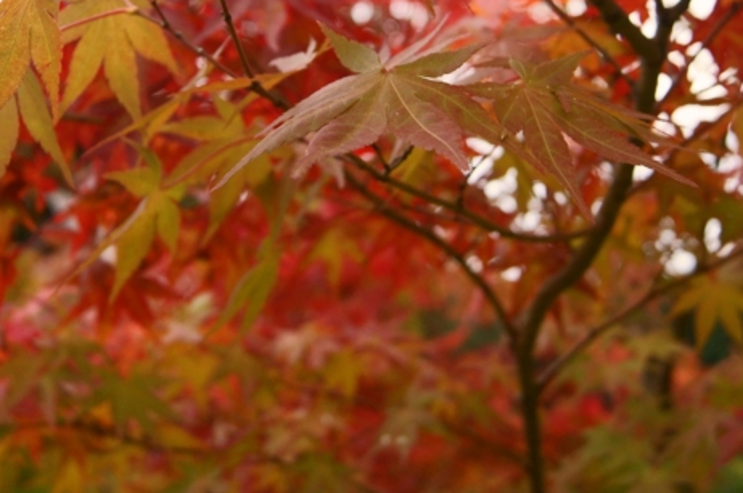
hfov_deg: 38.1
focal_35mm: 52
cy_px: 95
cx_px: 310
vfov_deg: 25.5
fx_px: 1072
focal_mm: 20
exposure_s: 1/125
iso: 400
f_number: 4
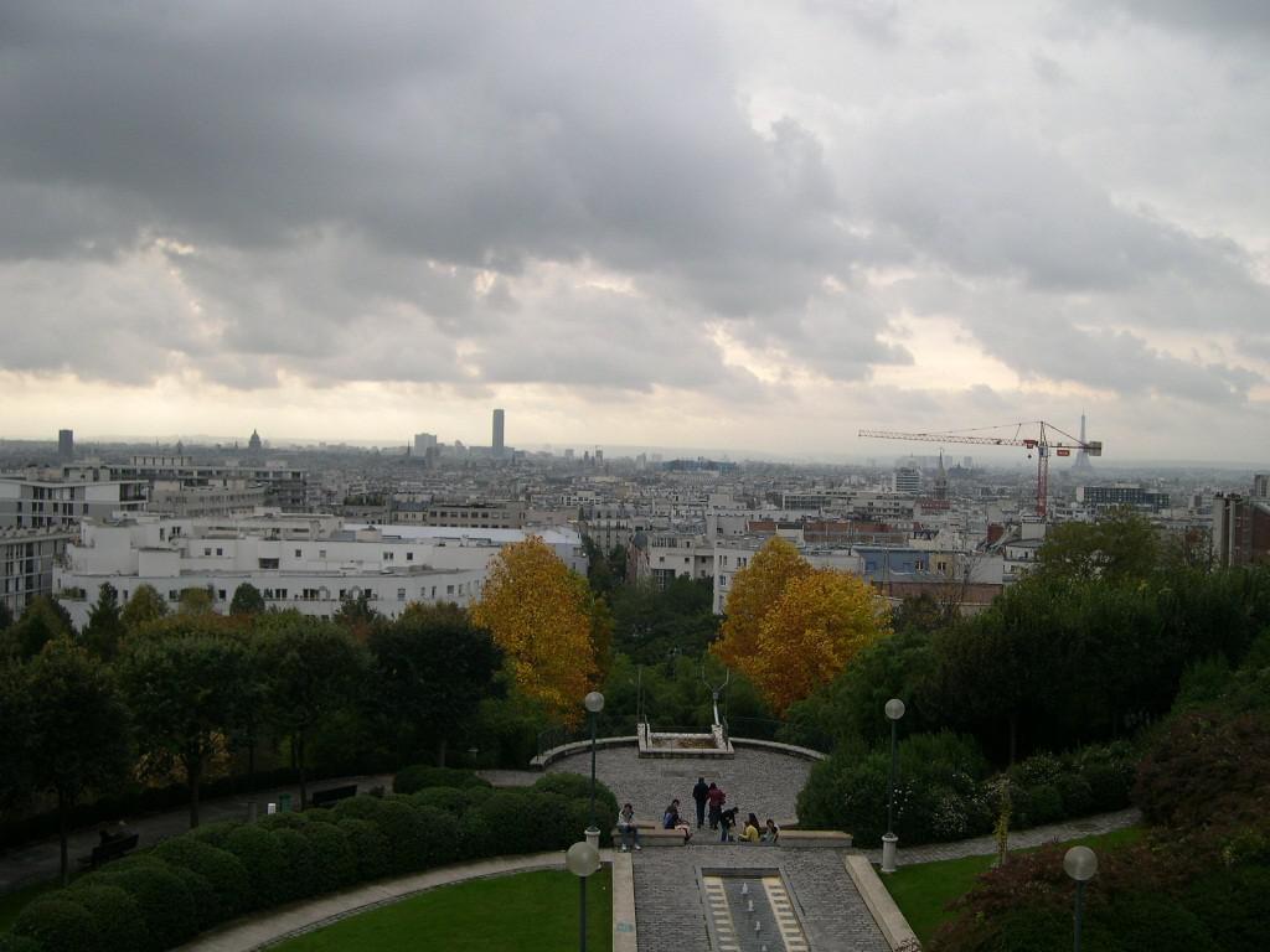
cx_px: 635
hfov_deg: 49.0
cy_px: 476
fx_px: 1394
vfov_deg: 37.7
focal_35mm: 38
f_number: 2.8
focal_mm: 8
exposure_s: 1/499
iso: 100
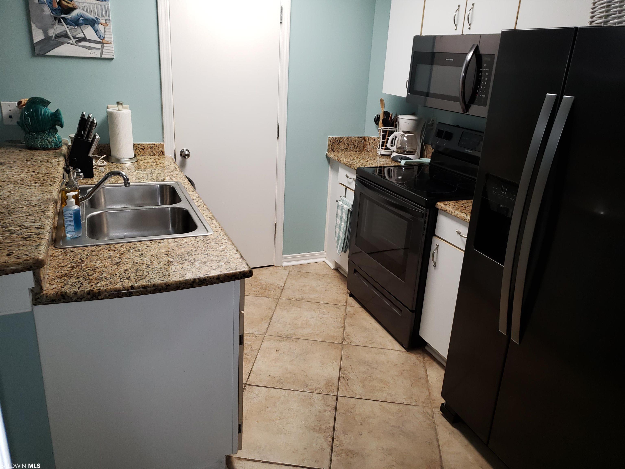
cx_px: 312
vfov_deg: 53.1
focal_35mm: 26
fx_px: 469
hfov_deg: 67.3
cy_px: 234
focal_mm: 4.3
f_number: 1.5
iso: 80
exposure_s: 1/60
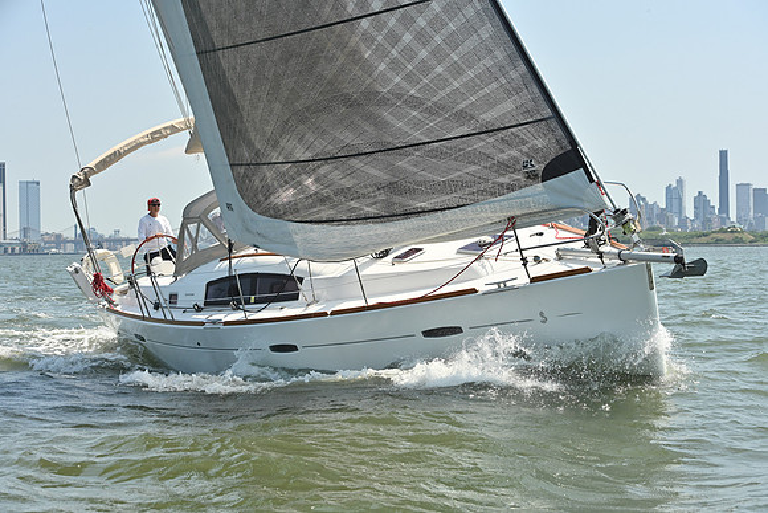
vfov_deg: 19.5
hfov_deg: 28.8
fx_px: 1494
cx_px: 384
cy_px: 256
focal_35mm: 70
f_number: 7.1
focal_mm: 70
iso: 320
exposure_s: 1/1250
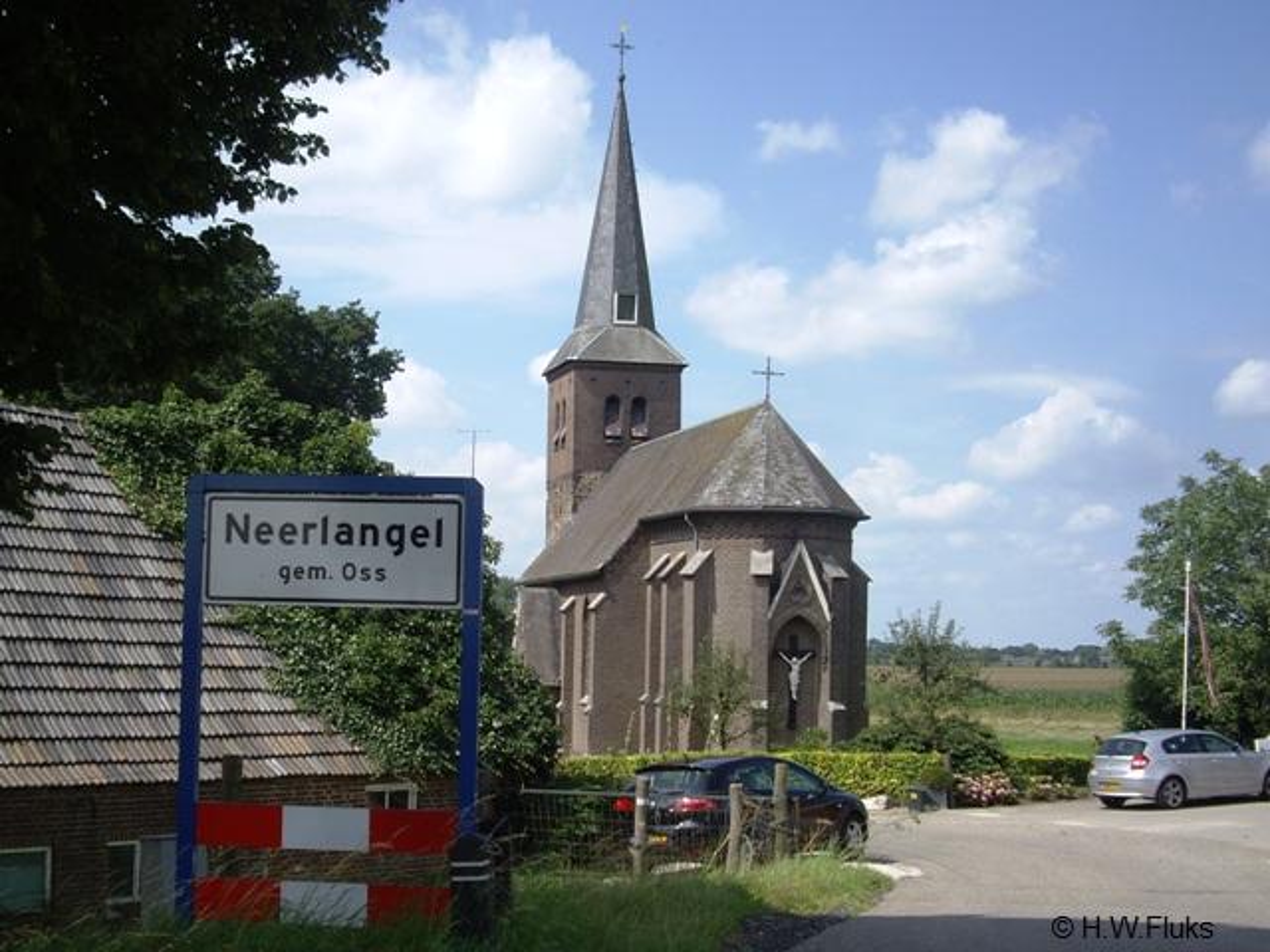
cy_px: 476
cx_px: 635
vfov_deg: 37.7
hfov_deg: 49.0
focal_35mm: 38
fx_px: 1394
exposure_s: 1/1000
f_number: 2.8
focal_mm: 7.9
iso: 64
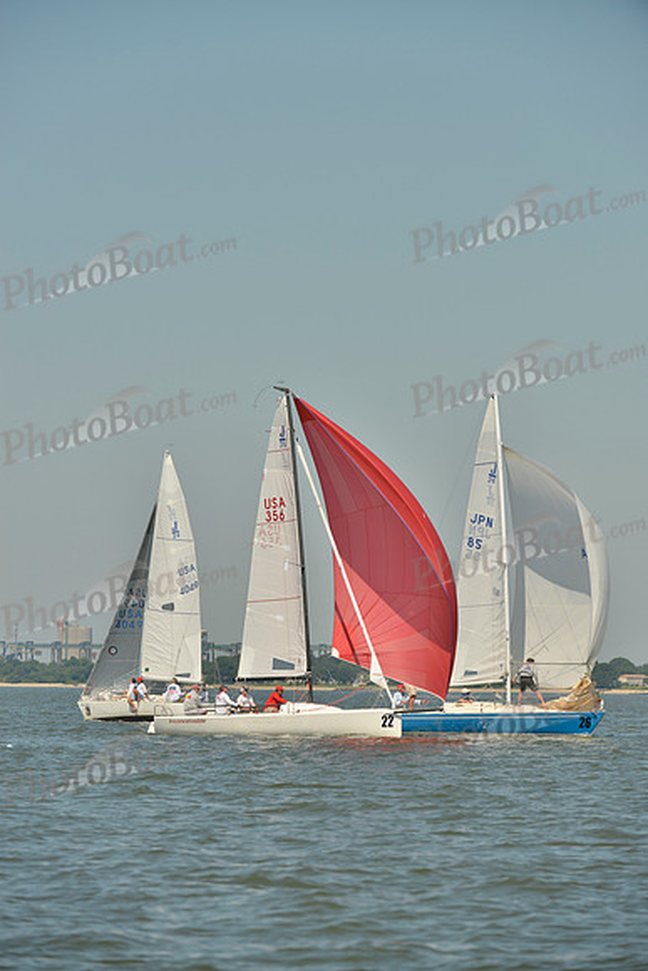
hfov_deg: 6.9
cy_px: 486
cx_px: 324
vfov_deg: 10.3
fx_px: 5396
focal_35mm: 200
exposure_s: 1/1250
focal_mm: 200
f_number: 7.1
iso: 200
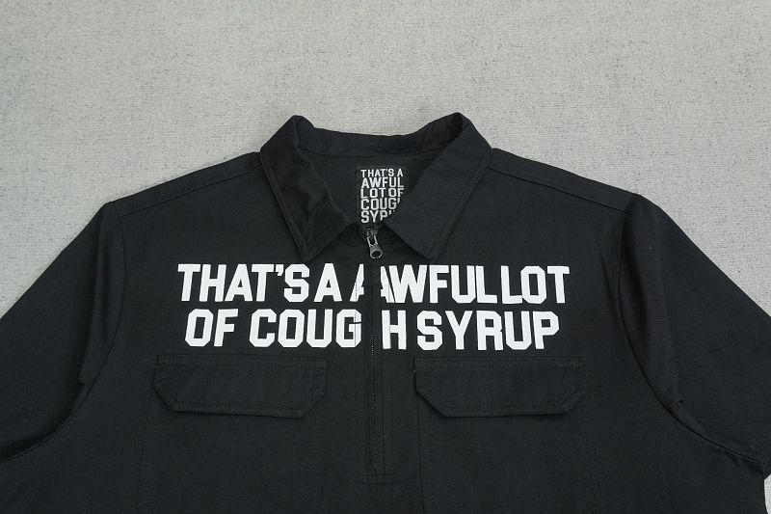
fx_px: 867
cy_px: 257
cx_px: 386
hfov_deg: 47.9
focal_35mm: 40
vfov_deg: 33.0
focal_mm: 27
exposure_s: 1/160
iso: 1000
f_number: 8
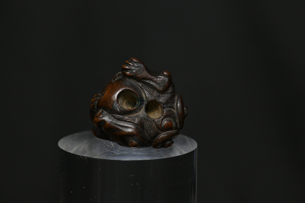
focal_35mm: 105
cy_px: 102
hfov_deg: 19.5
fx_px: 890
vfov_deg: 13.0
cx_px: 152
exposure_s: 1/125
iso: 4000
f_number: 10
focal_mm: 105
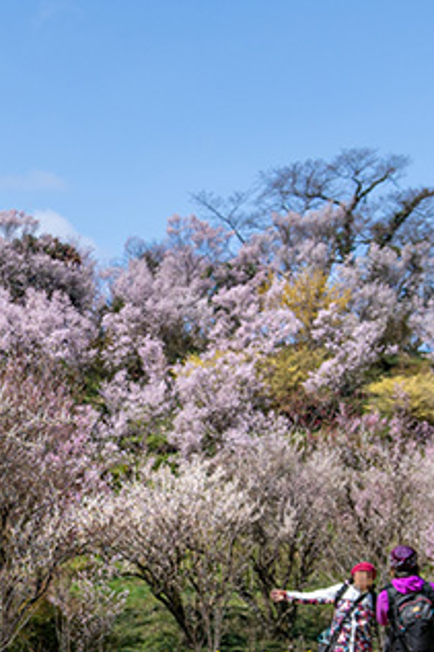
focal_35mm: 89
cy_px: 557
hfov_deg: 15.1
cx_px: 56
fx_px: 1619
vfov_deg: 22.3
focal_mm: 21
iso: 100
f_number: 4
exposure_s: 1/1000
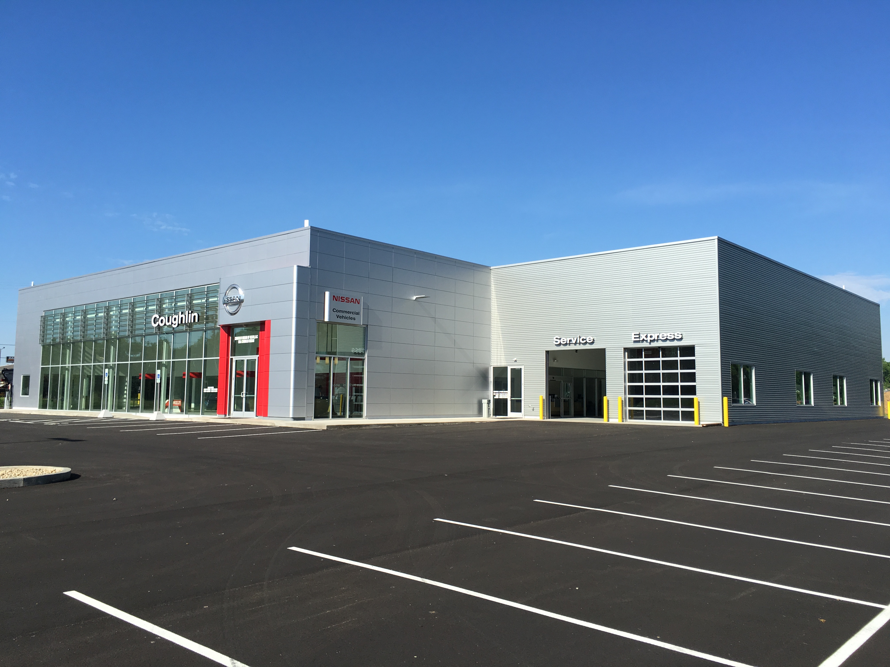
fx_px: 746
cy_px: 334
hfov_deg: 61.7
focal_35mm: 29
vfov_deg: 48.2
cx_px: 445
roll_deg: -1.1
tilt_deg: +6.5
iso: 25
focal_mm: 4.15
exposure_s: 1/1603
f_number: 2.2
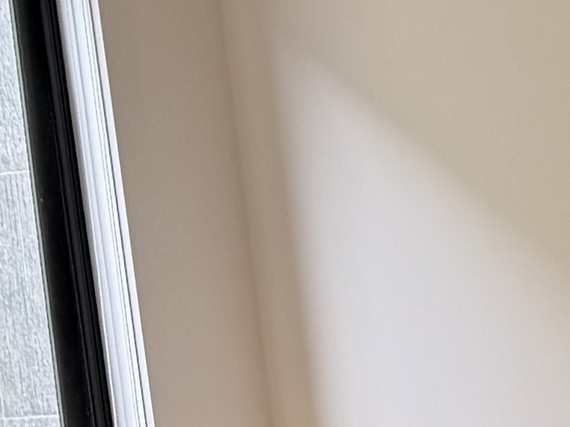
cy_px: 1019
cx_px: 1404
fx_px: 2963
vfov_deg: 7.7
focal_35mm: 180
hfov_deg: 9.6
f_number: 1.78
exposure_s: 1/121
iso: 160
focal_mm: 6.76
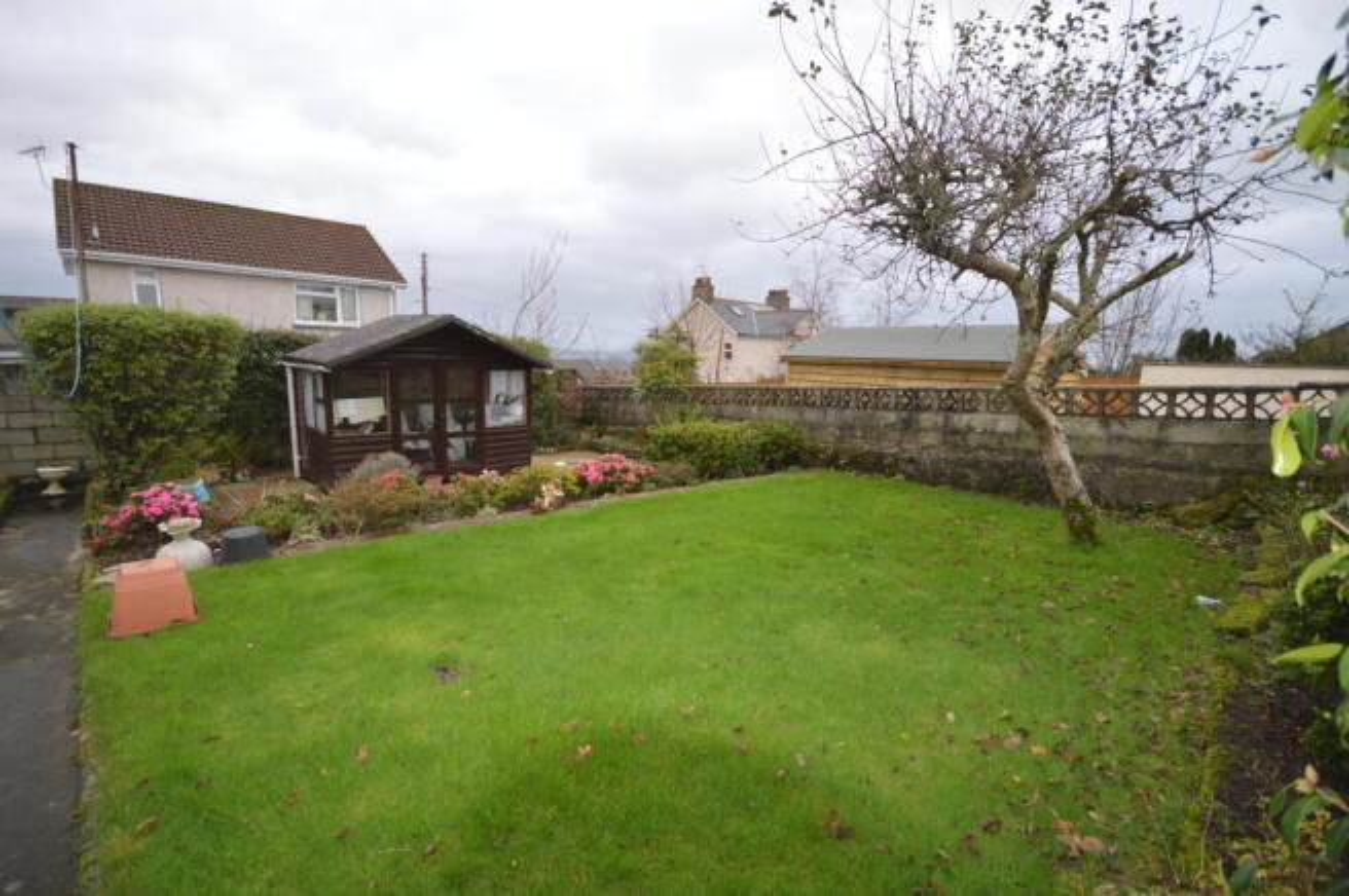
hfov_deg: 100.4
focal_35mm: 15
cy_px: 448
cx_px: 674
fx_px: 562
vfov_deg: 77.2
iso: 140
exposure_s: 1/125
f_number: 4
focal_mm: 10
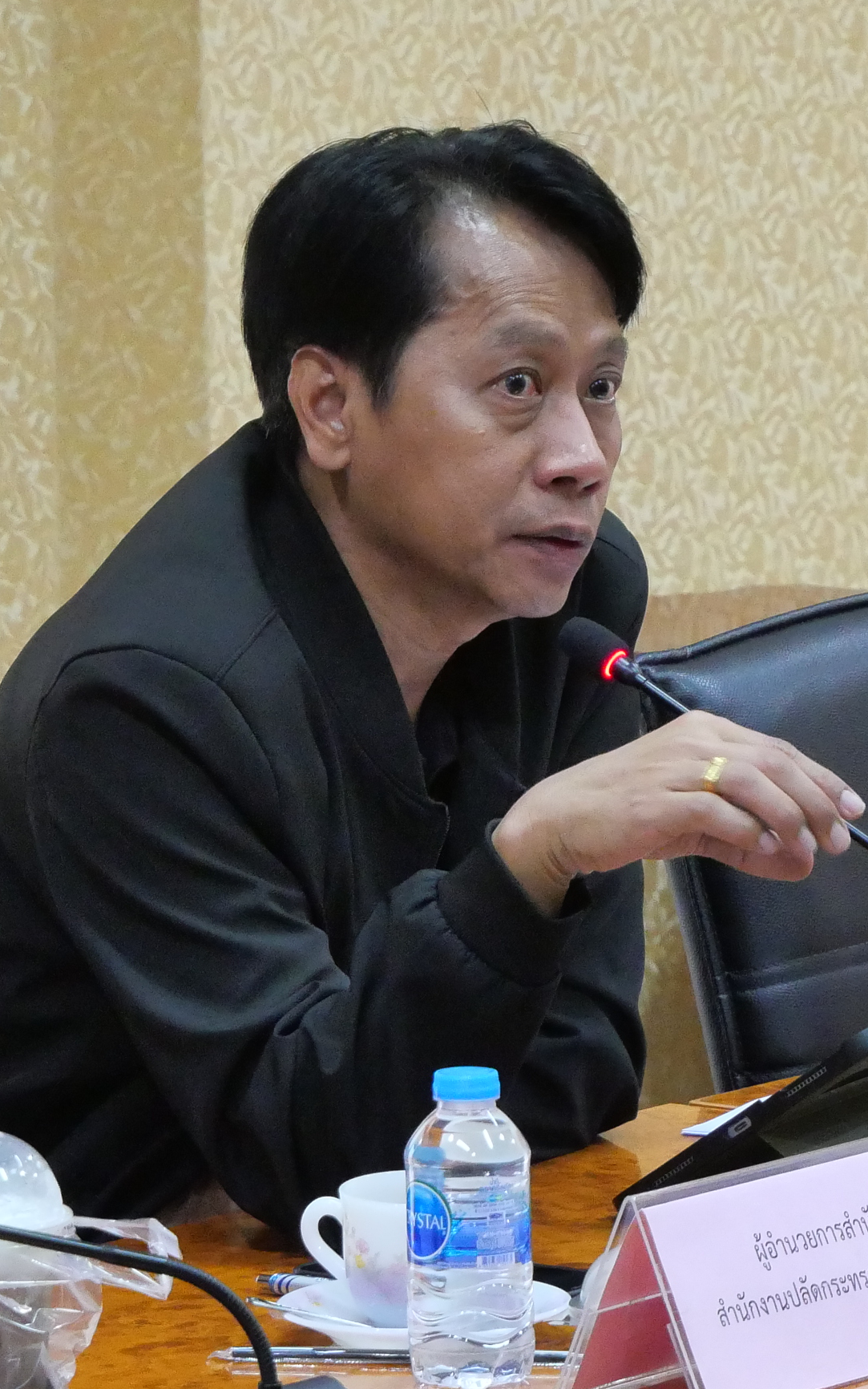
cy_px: 689
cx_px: 332
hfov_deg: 4.8
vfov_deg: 7.7
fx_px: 10254
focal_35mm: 271
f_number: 5.6
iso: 3200
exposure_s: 1/30
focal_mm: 60
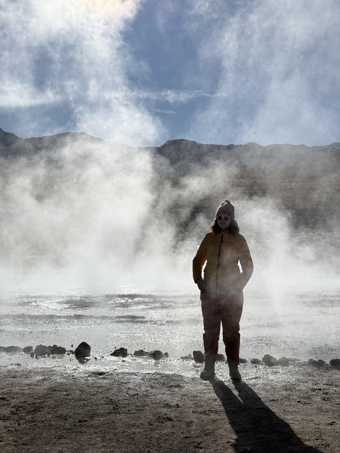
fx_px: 629
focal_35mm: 48
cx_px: 170
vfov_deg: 39.7
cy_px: 226
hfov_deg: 30.3
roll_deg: +0.0
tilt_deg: +0.6
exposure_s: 1/20408
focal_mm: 6.76
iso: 64
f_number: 1.78
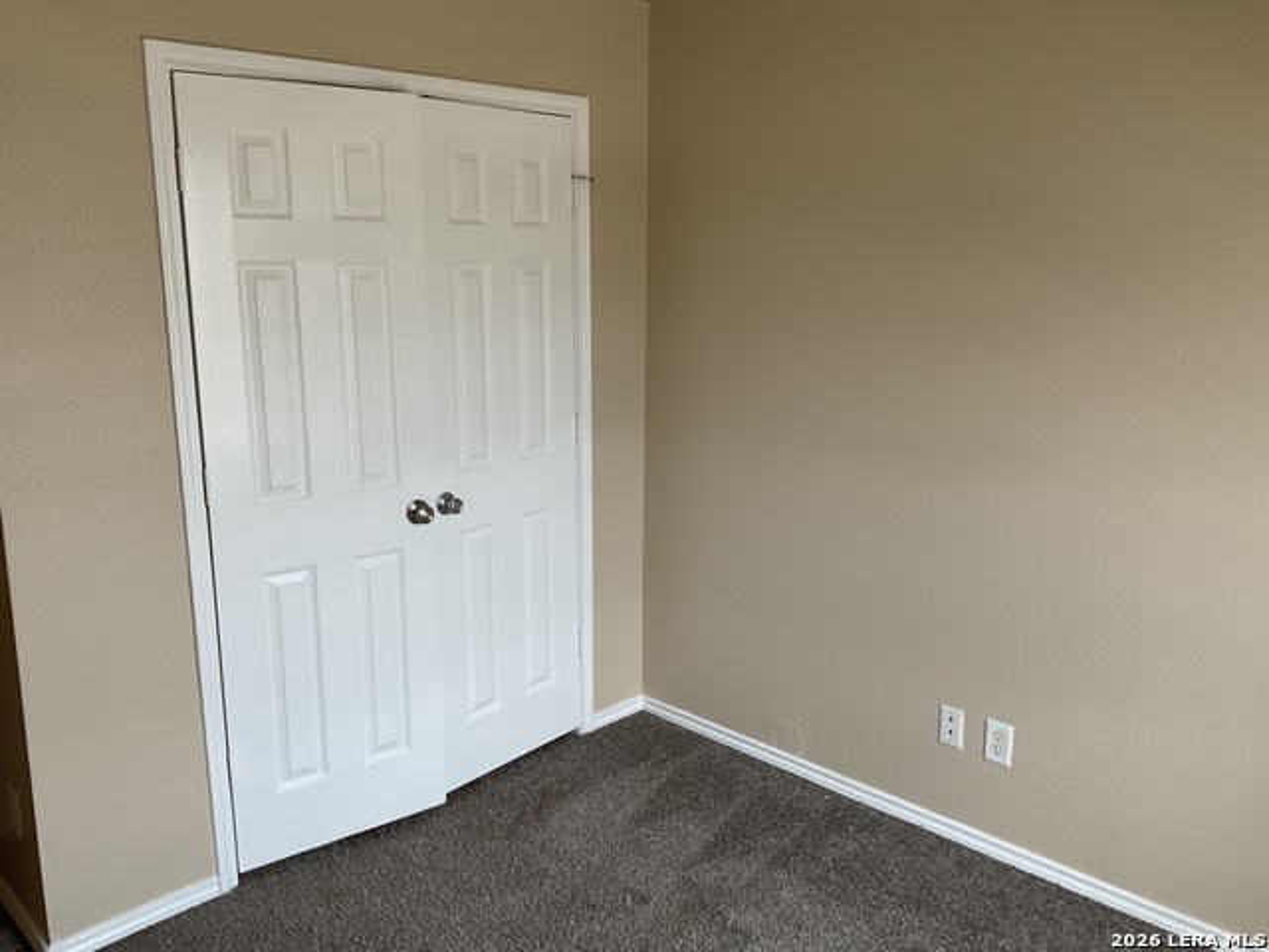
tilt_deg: -10.6
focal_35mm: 29
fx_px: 1063
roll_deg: -0.6
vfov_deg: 48.2
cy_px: 476
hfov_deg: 61.7
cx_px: 634
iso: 64
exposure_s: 1/119
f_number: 1.8
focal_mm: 3
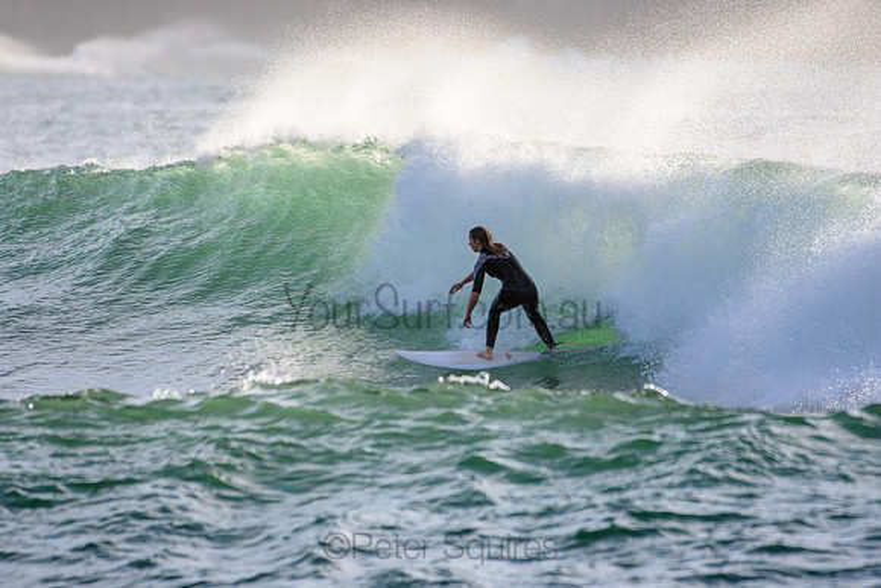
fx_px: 18358
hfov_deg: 2.7
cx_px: 440
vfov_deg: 1.8
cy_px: 294
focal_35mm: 750
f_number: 5.6
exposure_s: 1/2000
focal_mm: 500
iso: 450
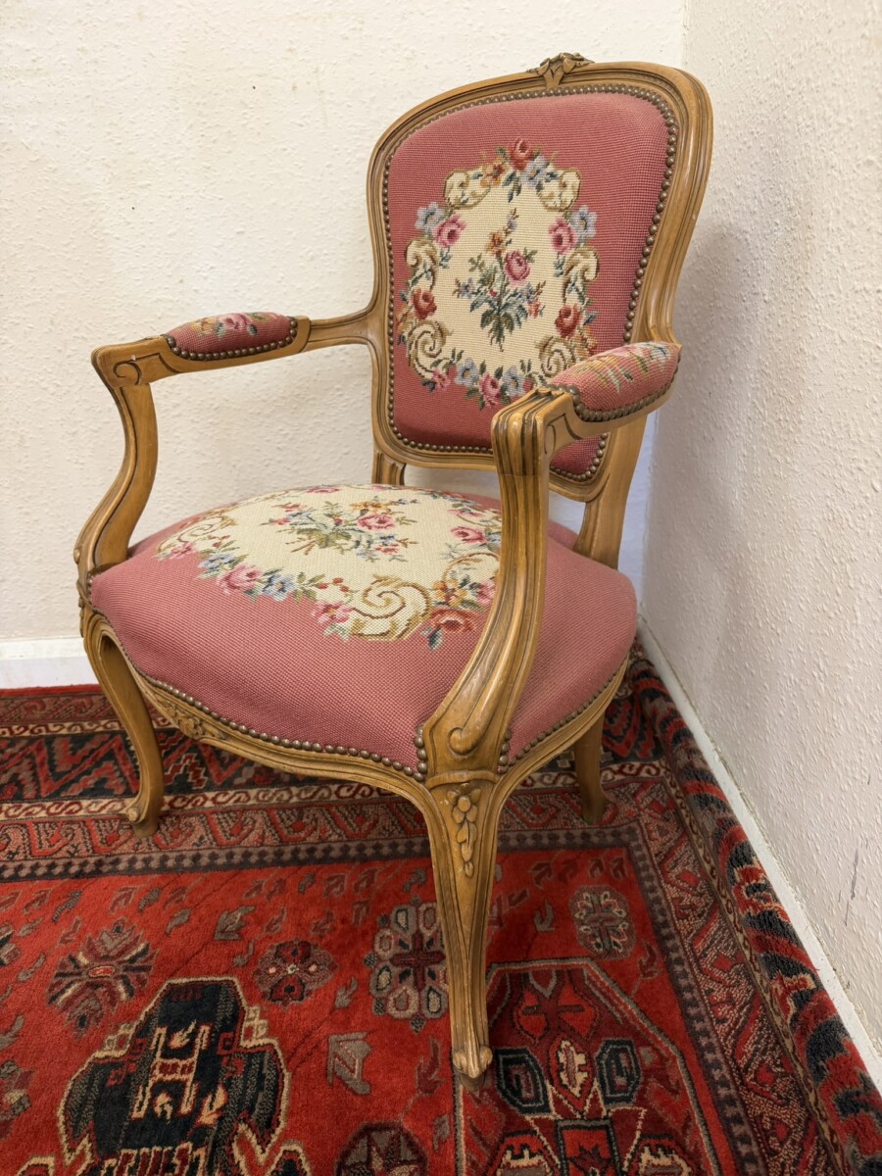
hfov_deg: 56.8
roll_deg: +1.3
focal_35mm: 24
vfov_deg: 71.6
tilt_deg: -25.2
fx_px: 815
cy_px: 588
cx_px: 441
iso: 160
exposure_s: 1/50
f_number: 1.78
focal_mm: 6.76
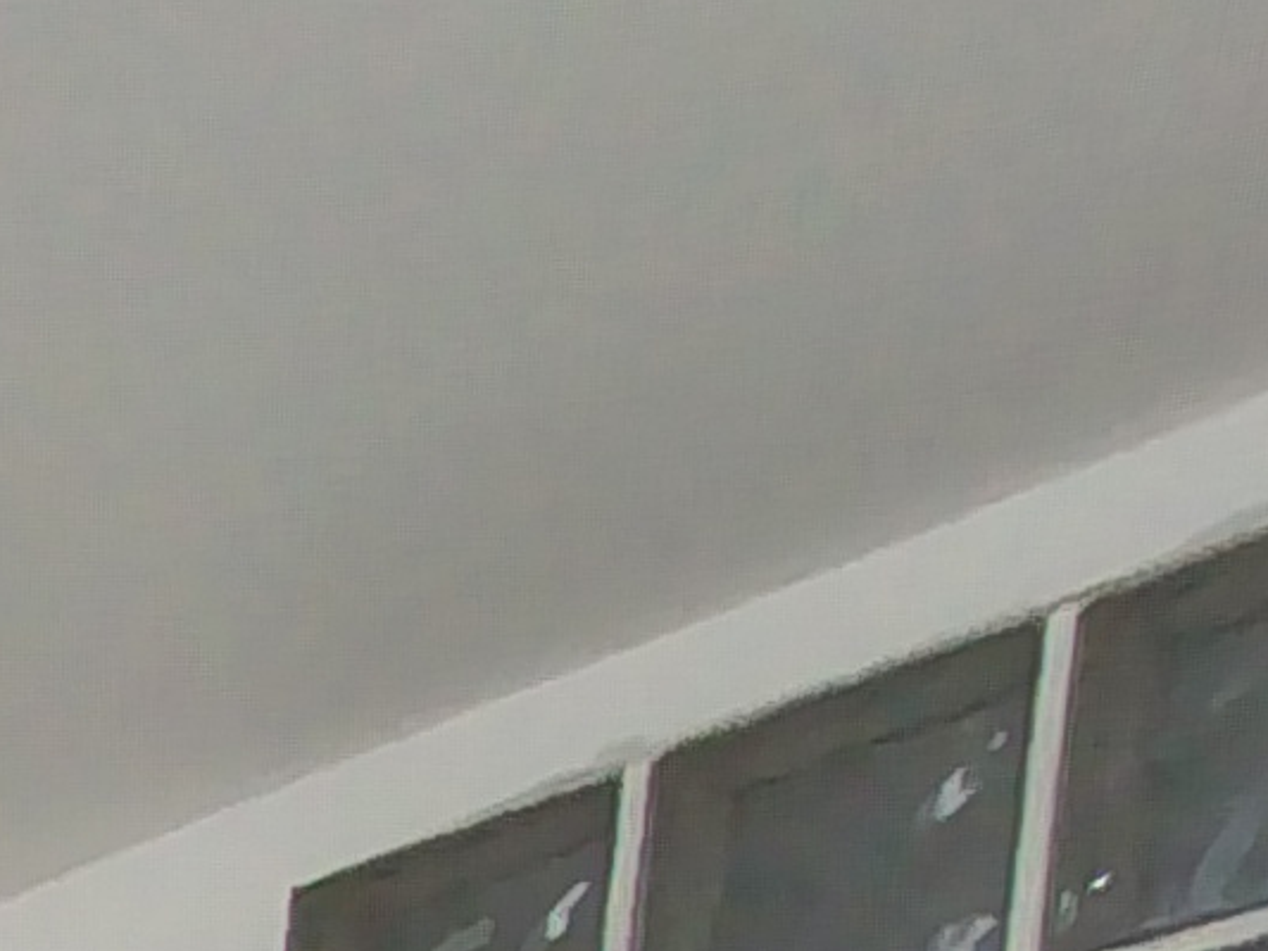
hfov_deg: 12.5
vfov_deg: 10.4
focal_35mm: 98
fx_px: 3591
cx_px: -2196
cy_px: 2905
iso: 281
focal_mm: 1.66
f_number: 2.2
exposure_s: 1/120
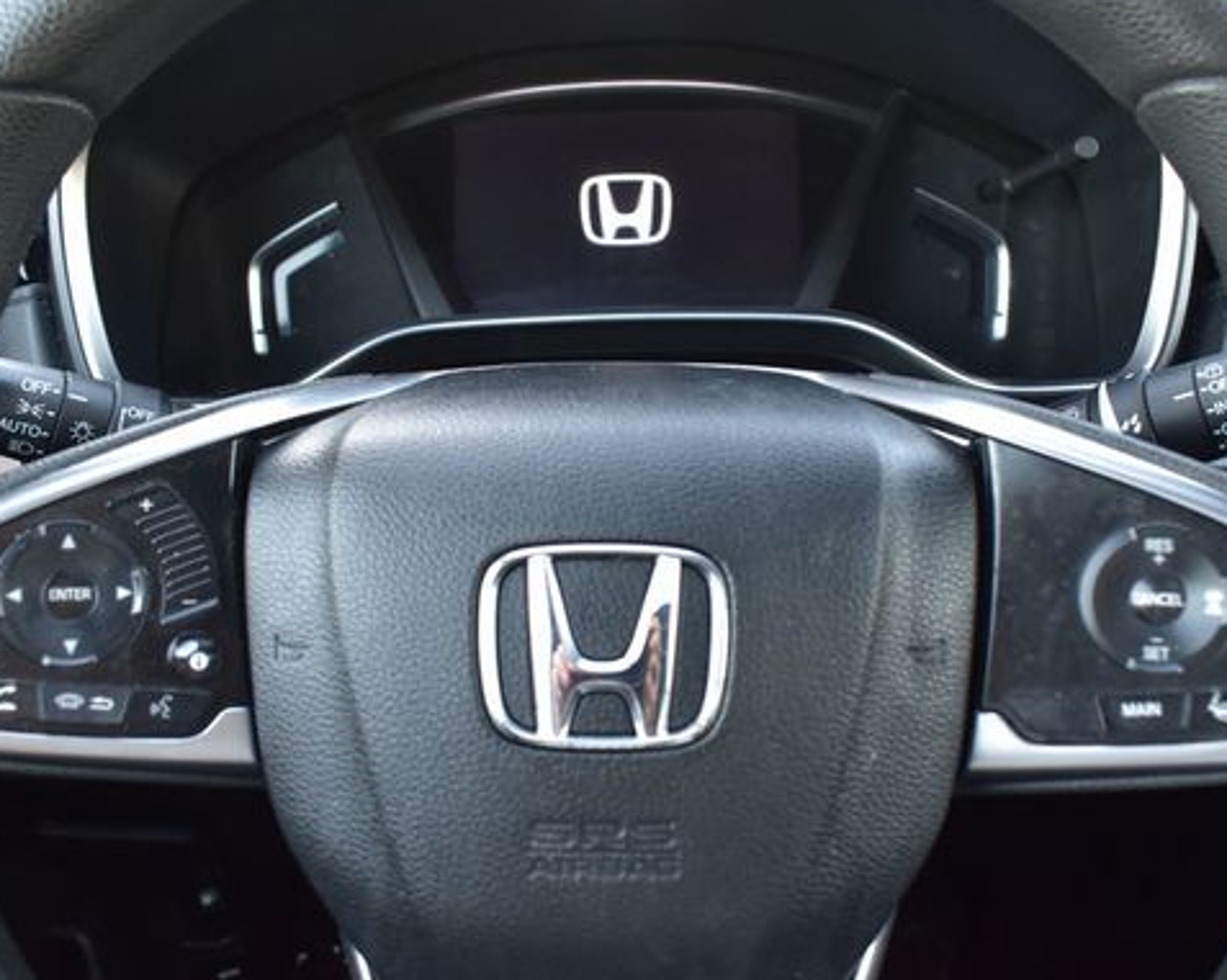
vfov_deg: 43.3
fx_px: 1234
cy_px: 520
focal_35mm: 34
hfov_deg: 52.9
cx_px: 643
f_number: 6.3
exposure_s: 1/15
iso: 800
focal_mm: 18
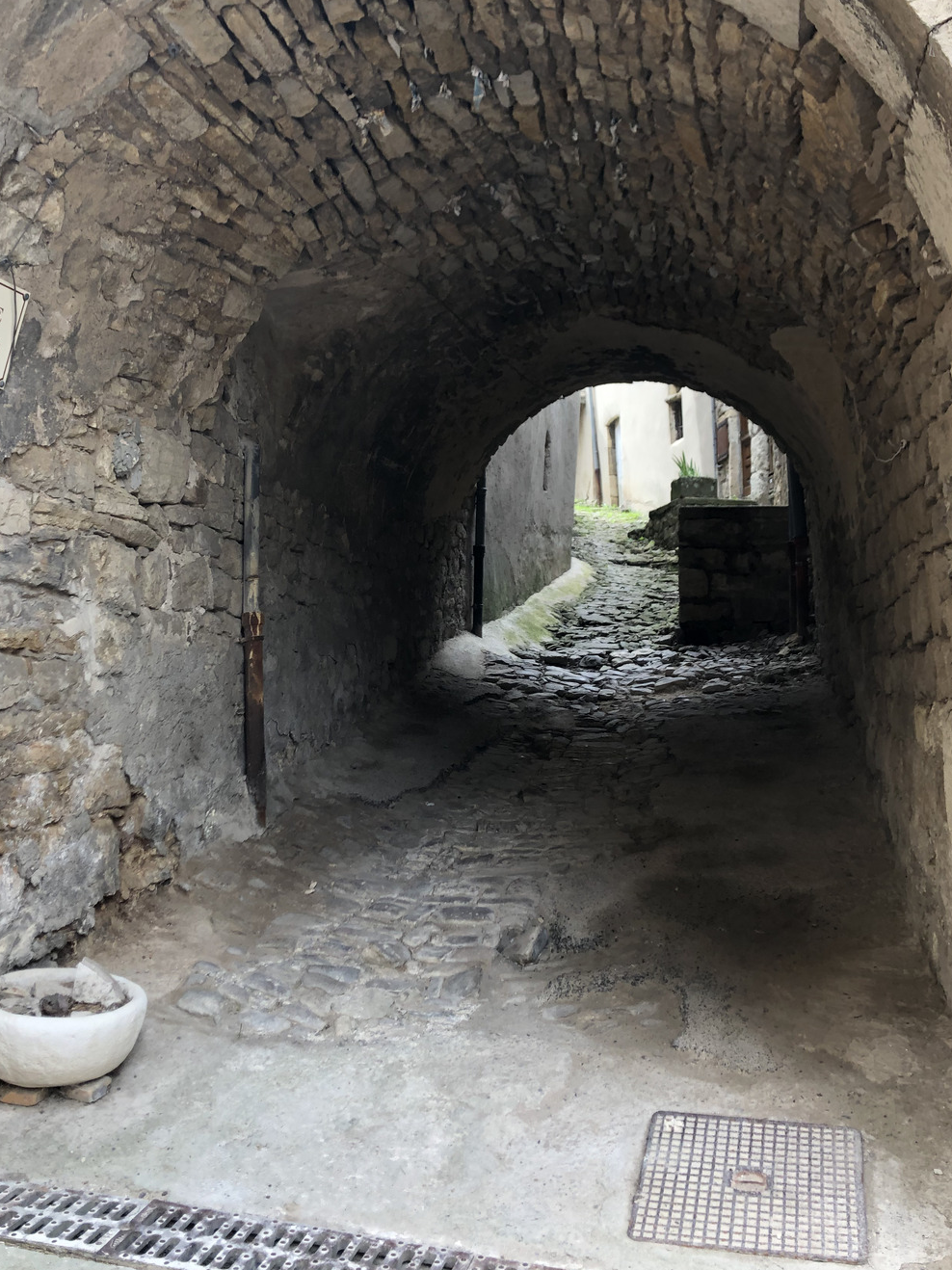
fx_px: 1247
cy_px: 514
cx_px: 427
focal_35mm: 34
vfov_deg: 53.6
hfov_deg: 41.7
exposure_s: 1/120
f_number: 1.8
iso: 40
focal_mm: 4
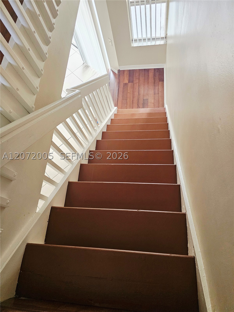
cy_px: 156
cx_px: 117
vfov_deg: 73.9
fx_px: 207
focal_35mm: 23
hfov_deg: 58.9
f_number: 1.7
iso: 640
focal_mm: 6.3
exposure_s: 1/120
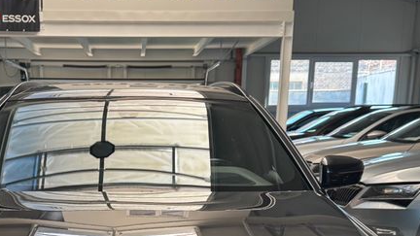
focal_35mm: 62
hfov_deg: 33.4
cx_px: 130
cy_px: 297
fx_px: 690
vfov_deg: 18.2
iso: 160
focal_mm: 6.76
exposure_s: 1/98
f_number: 1.78
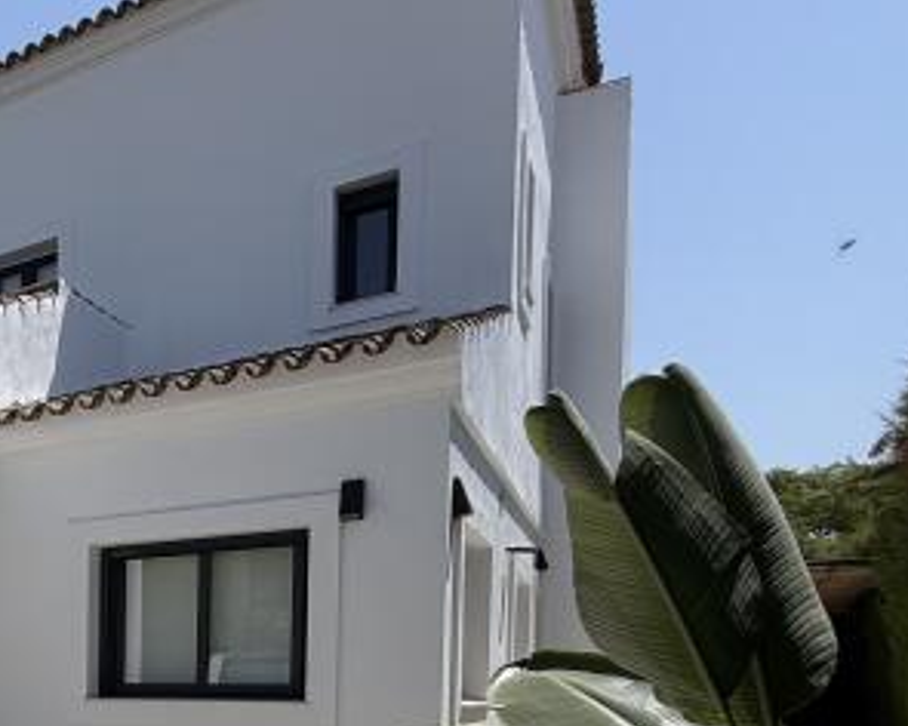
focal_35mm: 37
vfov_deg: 36.2
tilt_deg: -1.6
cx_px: -252
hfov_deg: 35.2
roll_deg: -0.4
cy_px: 723
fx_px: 994
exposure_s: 1/3663
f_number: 2.2
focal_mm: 2.22
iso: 50
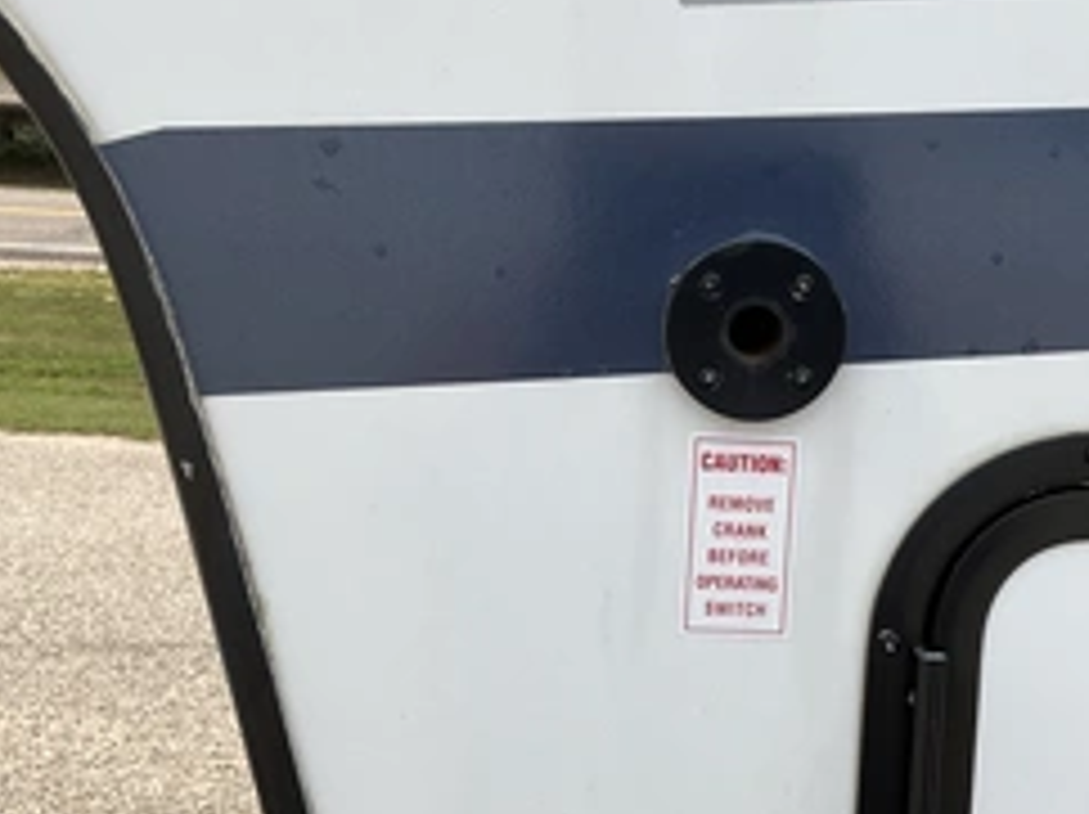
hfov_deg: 39.5
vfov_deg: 30.2
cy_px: 423
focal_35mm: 48
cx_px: 670
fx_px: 1509
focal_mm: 3
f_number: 1.8
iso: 25
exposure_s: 1/1730
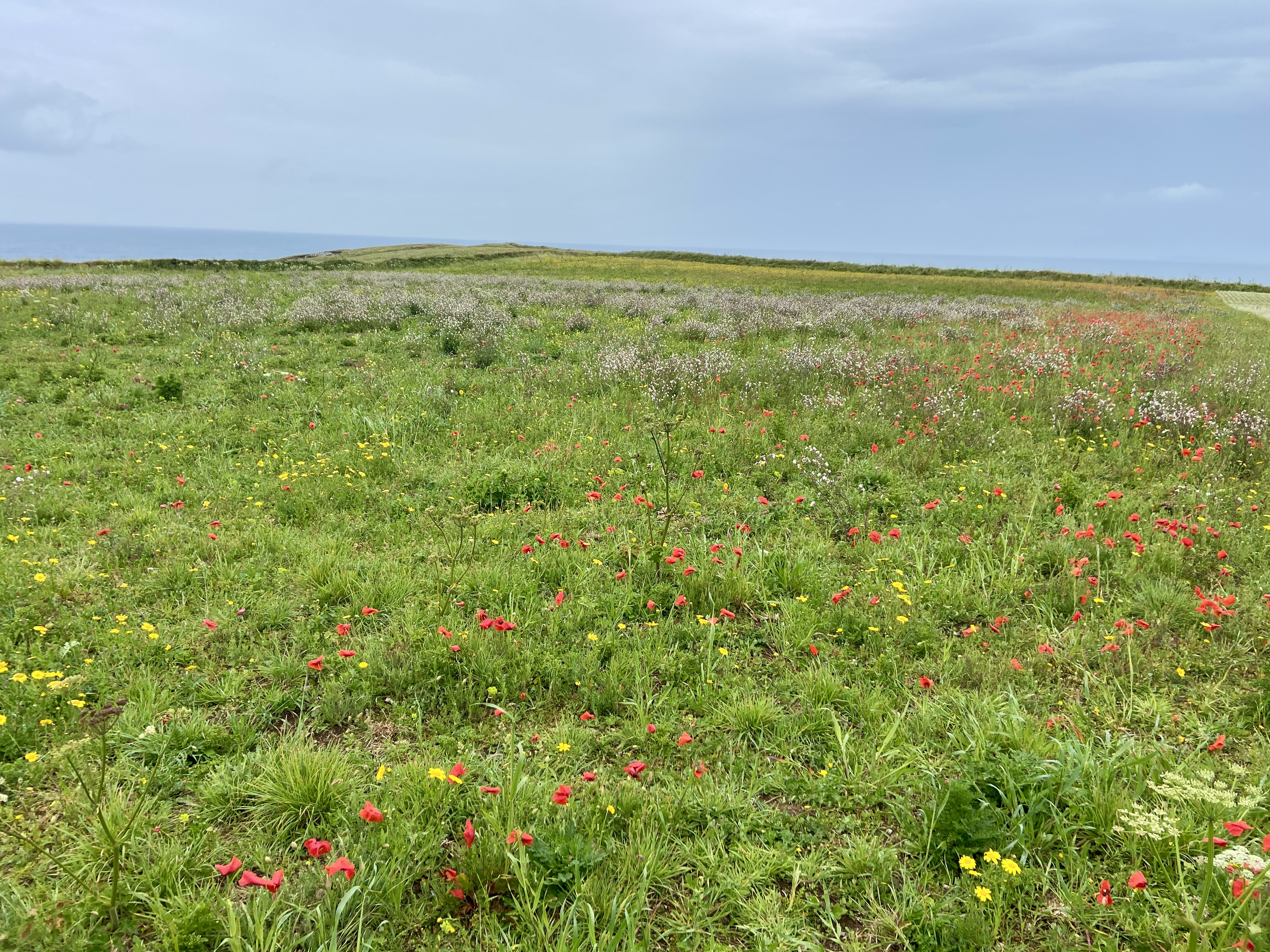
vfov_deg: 53.1
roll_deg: -1.2
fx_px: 954
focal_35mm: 26
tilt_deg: -12.6
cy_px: 476
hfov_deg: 67.3
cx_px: 635
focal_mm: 4.25
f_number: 1.8
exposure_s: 1/927
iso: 32
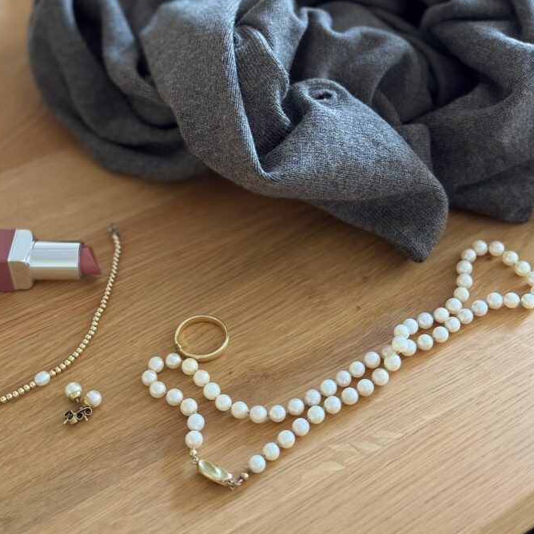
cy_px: 167
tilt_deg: -41.3
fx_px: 1134
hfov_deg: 26.5
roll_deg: +3.9
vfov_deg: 26.3
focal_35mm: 65
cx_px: 247
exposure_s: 1/40
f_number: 1.78
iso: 500
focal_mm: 6.76
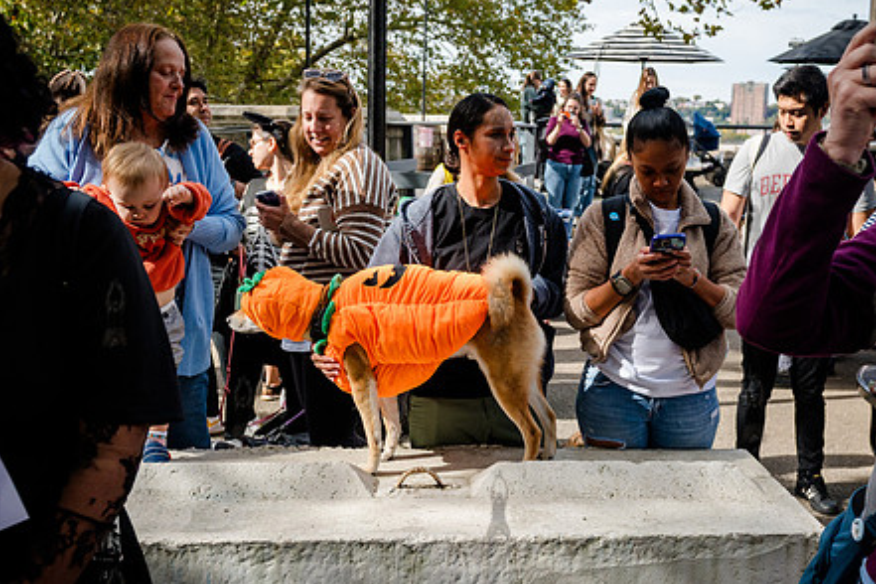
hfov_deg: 48.3
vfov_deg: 33.4
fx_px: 973
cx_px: 513
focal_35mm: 40
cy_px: 312
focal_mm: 29
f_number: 5
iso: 1000
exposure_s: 1/2500
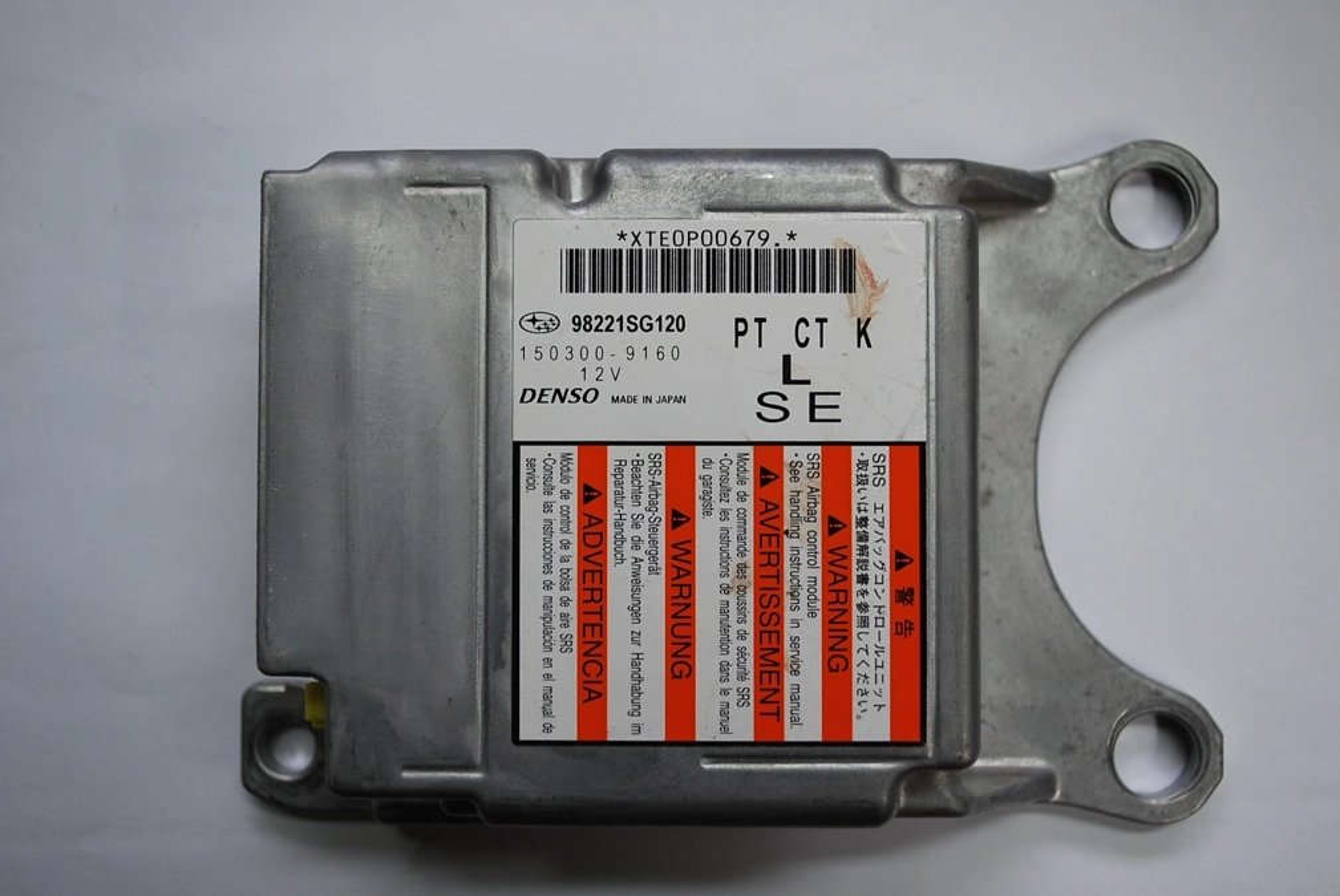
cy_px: 448
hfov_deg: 49.5
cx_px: 670
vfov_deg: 34.3
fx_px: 1453
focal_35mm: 39
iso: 200
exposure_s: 1/50
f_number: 4.5
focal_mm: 26
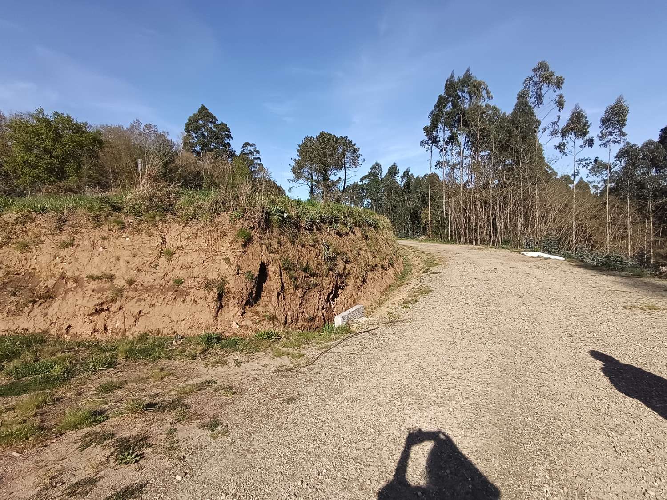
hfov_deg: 94.5
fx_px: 308
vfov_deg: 78.1
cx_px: 334
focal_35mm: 16
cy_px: 250
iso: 58
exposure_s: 1/1101
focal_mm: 1.65
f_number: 2.2
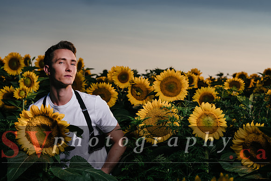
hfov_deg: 23.6
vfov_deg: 15.9
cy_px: 90
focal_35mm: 86
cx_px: 136
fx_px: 648
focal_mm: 86
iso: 40
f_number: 5.6
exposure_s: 1/250
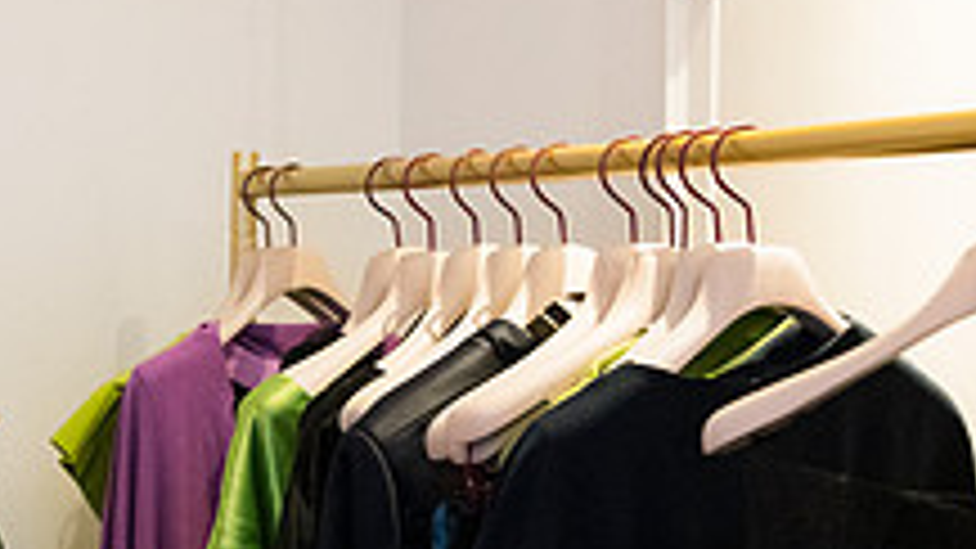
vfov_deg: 10.4
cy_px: 623
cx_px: -9
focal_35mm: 115
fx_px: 2976
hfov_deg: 18.1
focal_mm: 41
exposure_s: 1/125
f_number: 3.2
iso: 4000
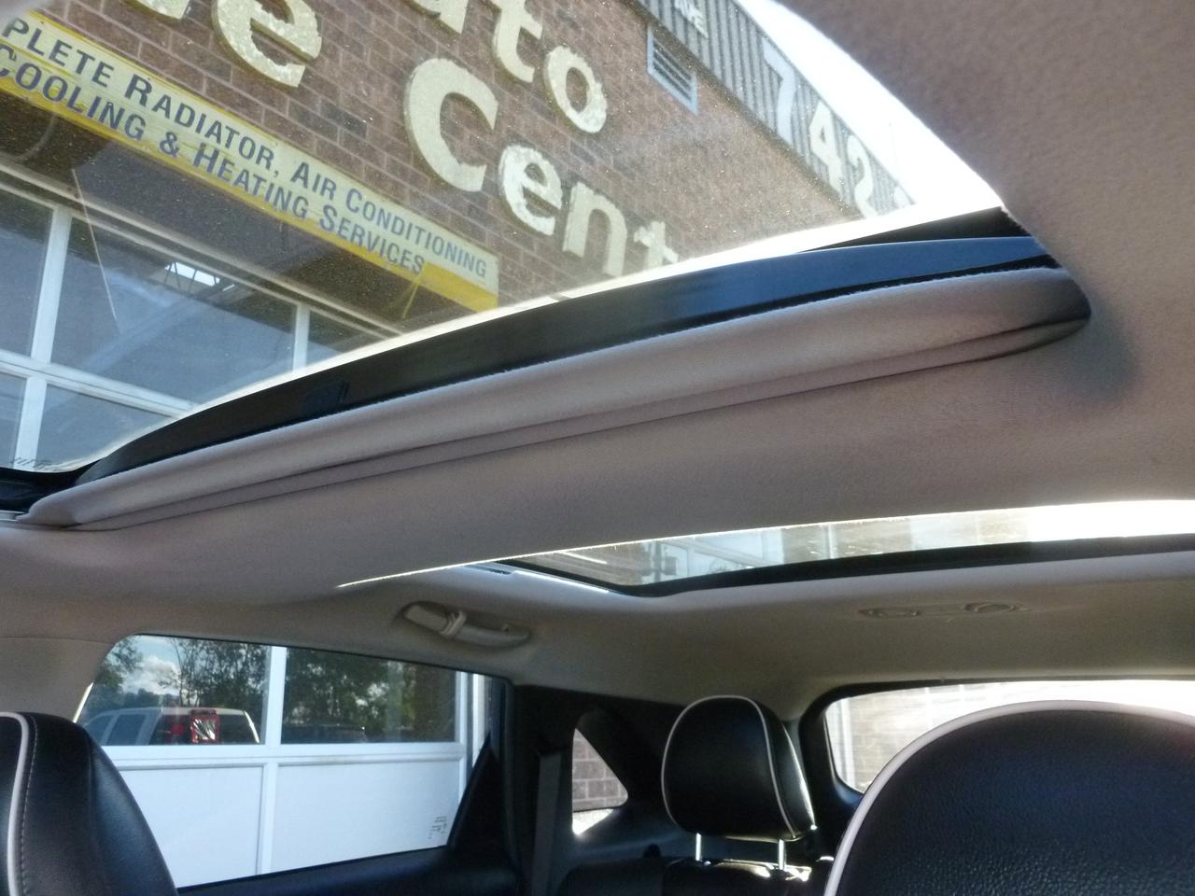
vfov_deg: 49.7
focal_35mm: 28
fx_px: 967
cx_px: 598
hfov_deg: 63.4
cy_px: 448
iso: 400
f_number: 3.3
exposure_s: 1/50
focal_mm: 5
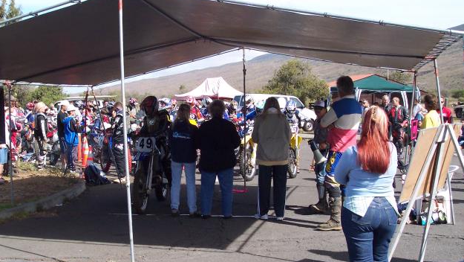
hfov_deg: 39.0
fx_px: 652
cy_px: 134
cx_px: 189
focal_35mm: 53
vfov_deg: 22.7
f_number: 4.8
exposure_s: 1/350
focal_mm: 8
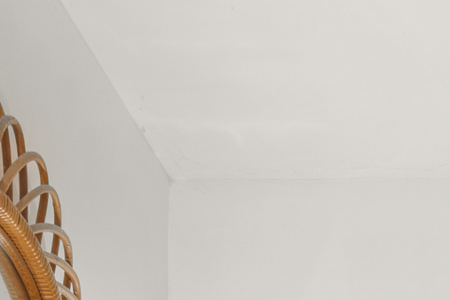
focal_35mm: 97
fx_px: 1212
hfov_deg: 19.6
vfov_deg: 10.7
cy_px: 836
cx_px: 564
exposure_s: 2.5
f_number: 9
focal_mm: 16
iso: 250
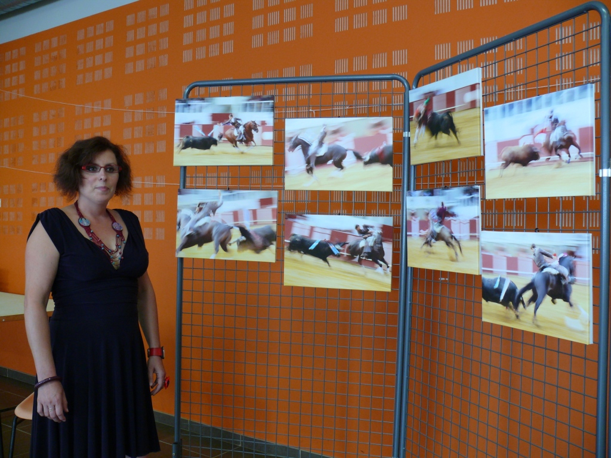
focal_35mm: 35
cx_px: 306
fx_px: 618
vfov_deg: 40.7
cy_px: 229
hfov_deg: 52.6
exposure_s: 1/30
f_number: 2.8
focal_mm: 7.4
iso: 160
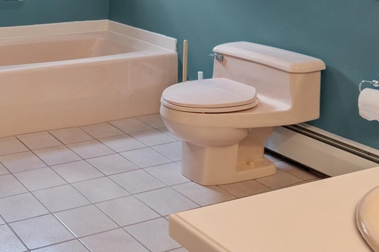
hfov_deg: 35.0
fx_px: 537
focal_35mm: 51
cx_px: -6
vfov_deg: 23.3
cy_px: -79
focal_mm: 12
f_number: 8
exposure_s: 1
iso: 400
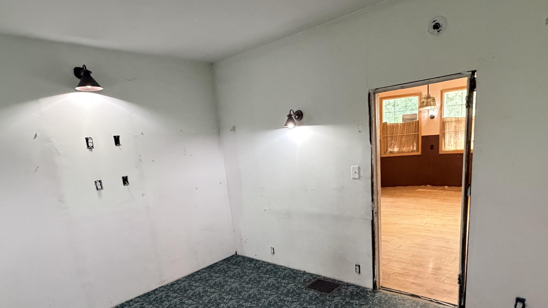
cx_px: 283
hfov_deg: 81.2
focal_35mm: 22
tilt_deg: -13.2
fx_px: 320
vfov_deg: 50.5
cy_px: 207
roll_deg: +6.8
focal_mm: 2.22
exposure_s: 1/60
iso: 800
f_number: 2.2
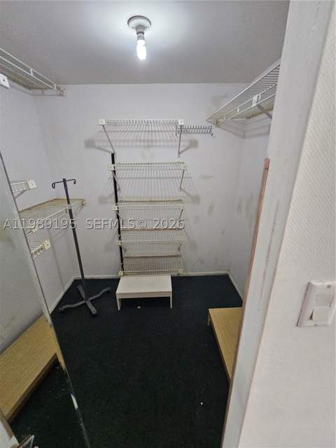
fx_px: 168
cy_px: 224
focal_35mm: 13
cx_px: 168
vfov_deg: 106.2
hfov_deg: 89.9
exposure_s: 1/60
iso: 400
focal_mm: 2.2
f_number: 2.2
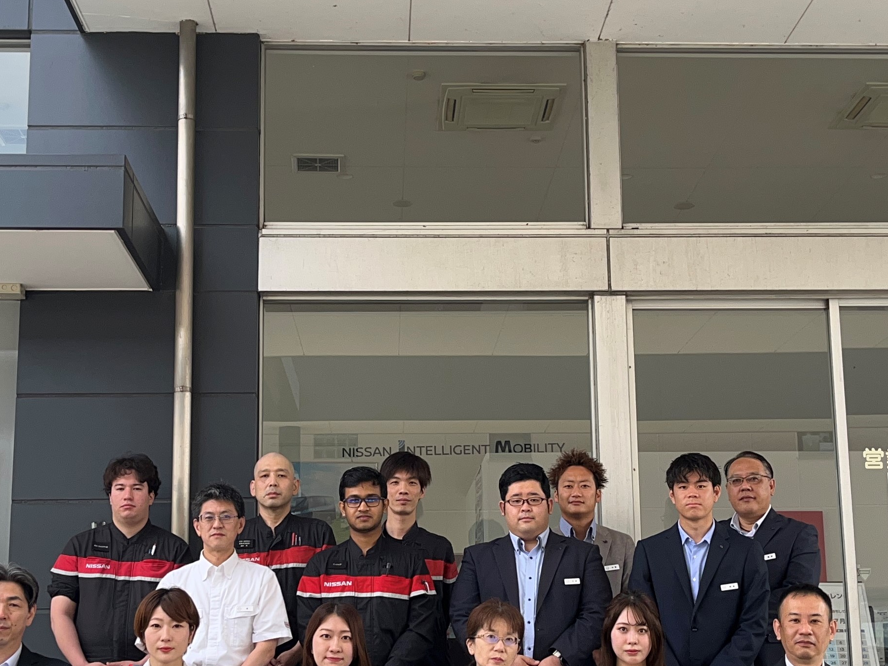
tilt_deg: +11.1
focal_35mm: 48
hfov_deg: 39.7
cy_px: 487
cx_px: 433
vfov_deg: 29.9
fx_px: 1231
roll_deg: +0.8
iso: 50
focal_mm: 5.1
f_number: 1.6
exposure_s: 1/522
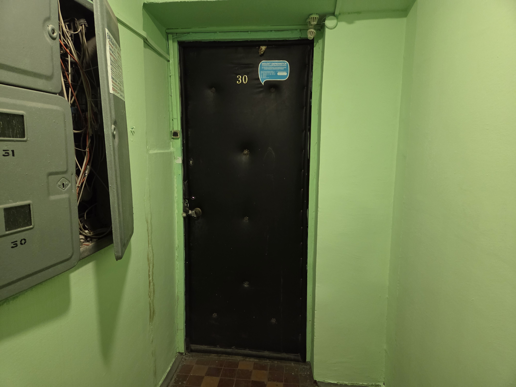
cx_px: 258
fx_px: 343
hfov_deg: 73.9
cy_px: 194
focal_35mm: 23
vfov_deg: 58.9
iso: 800
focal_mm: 5.4
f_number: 1.8
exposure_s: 1/100
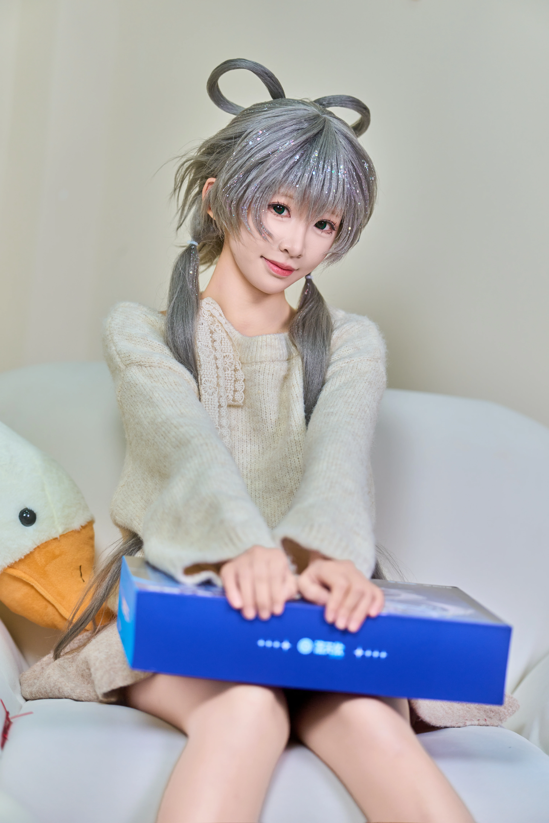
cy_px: 412
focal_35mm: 79
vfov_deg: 25.7
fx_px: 1807
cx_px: 274
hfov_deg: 17.3
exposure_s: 1/160
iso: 100
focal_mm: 79
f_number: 2
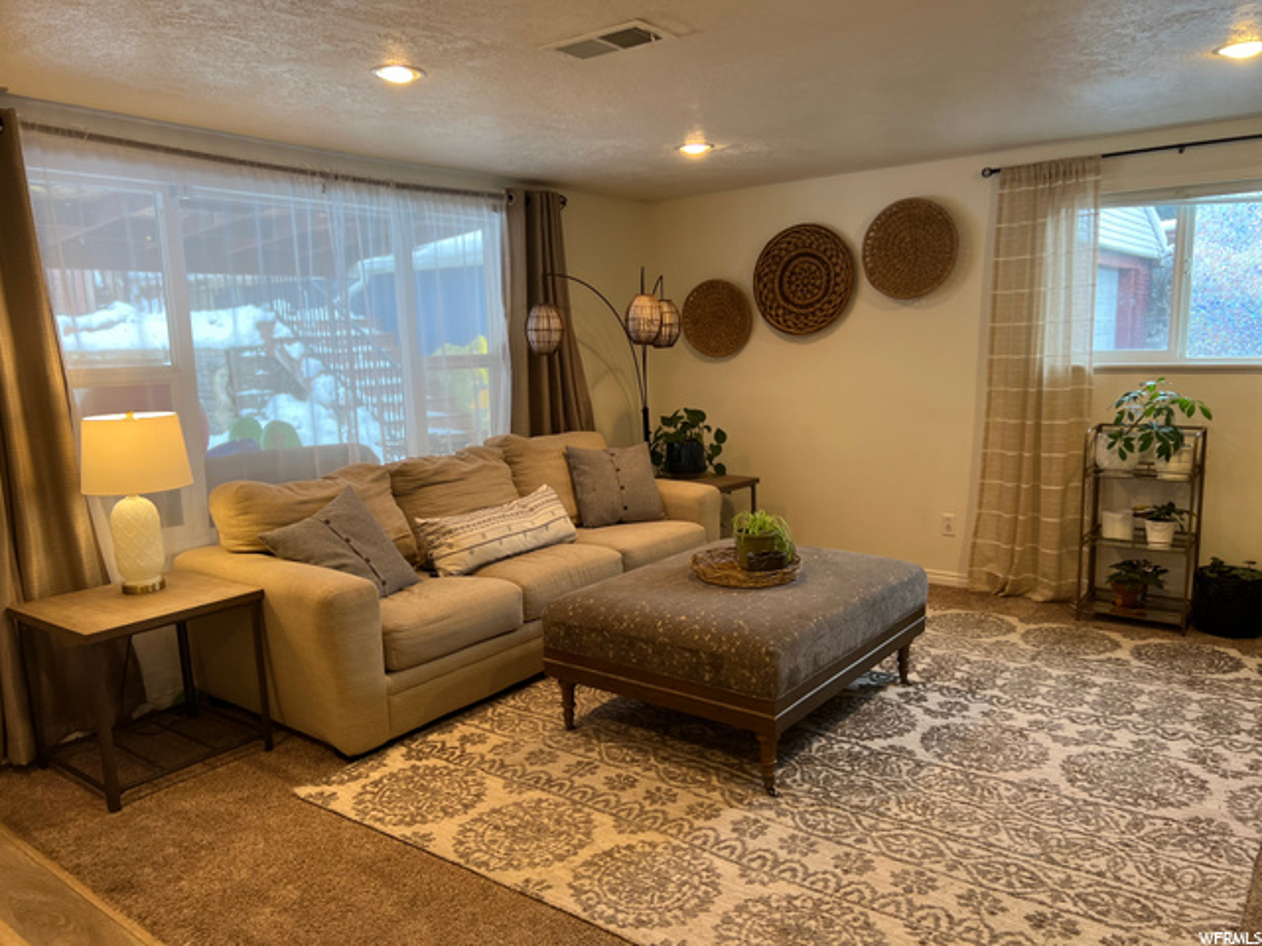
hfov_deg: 67.3
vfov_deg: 53.1
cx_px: 631
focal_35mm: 26
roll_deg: +1.9
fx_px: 948
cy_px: 473
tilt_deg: -9.0
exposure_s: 1/60
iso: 80
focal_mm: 5.7
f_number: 1.5
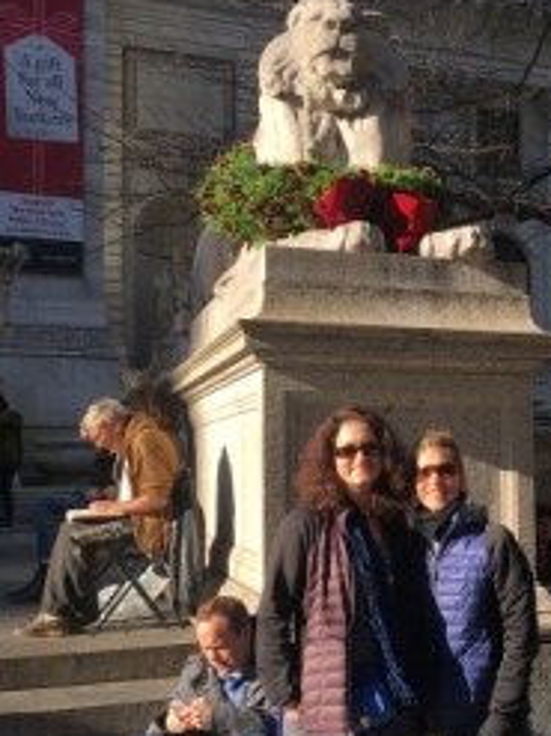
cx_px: 384
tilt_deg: +3.4
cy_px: 414
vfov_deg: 43.8
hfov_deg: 33.2
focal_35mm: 43
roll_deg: +1.6
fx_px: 913
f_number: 2.2
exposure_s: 1/668
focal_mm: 4.15
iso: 25
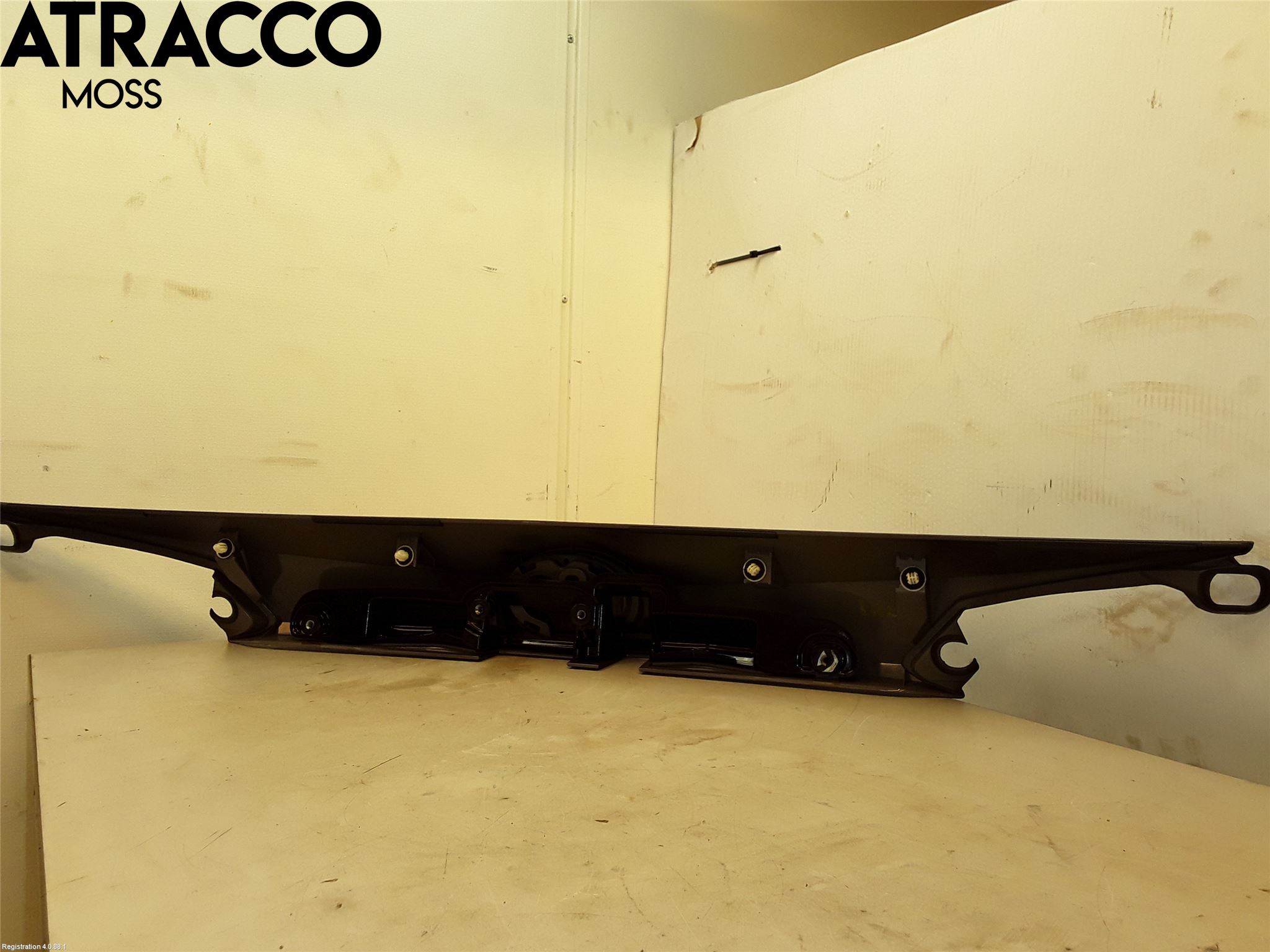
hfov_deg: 63.4
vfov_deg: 49.7
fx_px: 1027
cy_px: 476
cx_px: 635
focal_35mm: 28
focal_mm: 2.91
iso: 40
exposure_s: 1/123
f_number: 1.9
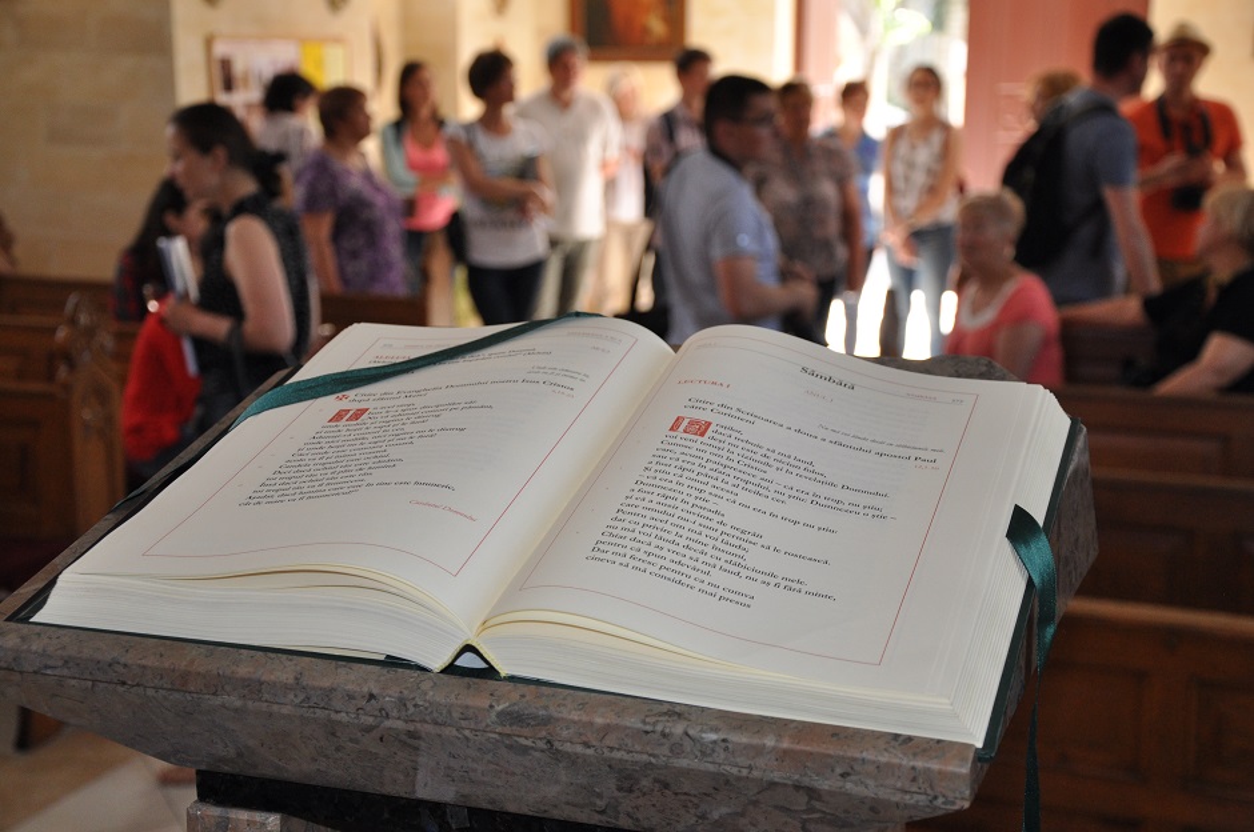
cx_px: 627
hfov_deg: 35.1
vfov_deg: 23.7
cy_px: 416
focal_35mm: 57
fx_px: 1983
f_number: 4.5
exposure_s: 1/125
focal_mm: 38
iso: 720
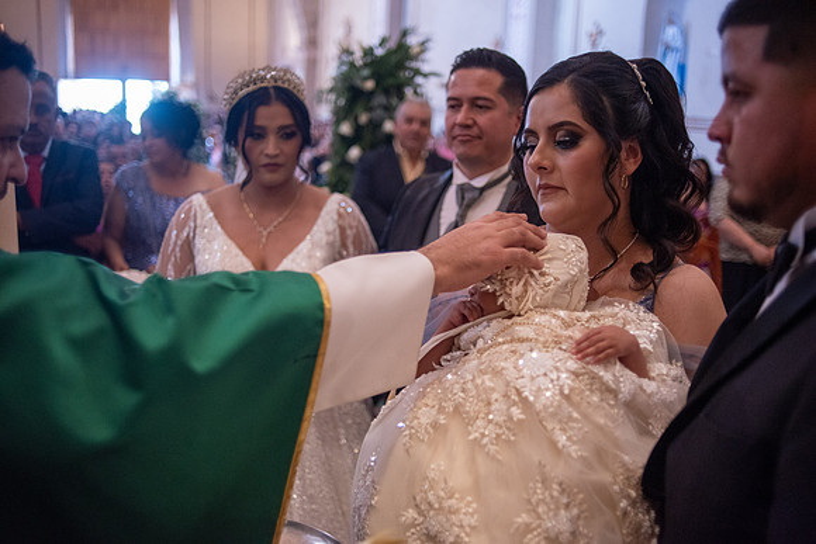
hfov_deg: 54.4
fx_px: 793
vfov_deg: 37.9
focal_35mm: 35
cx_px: 408
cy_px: 272
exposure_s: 1/250
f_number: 2
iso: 2000
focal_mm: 35
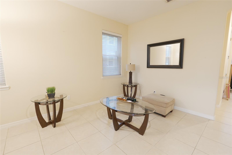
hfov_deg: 96.7
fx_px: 103
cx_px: 116
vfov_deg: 73.8
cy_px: 78
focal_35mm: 16
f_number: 1.8
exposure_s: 1/30
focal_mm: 11
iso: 500
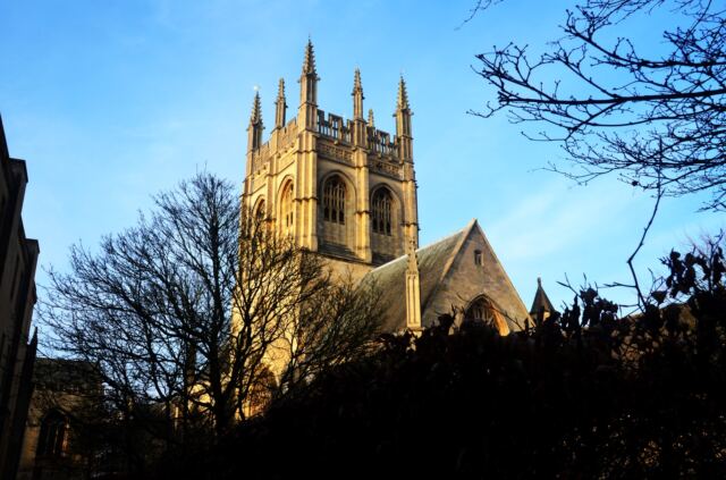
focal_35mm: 33
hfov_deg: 57.4
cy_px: 240
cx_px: 363
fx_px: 664
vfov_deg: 39.7
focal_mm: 22
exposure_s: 1/60
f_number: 16
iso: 200
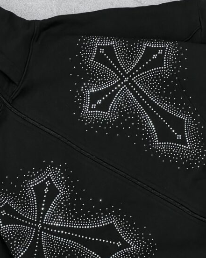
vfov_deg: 17.6
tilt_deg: -71.7
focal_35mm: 109
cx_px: 85
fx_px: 831
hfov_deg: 14.1
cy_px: 141
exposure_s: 1/50
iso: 500
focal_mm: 9
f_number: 2.8
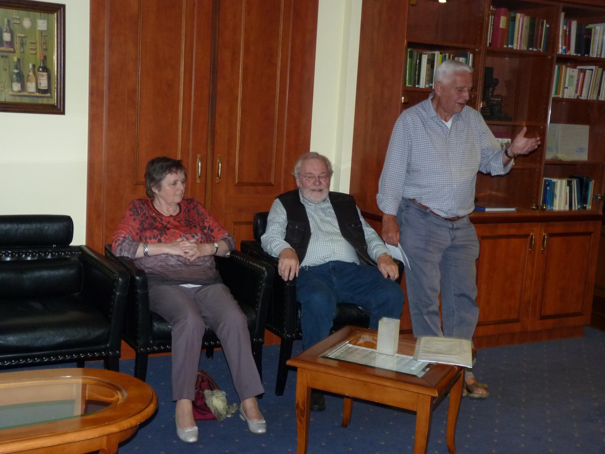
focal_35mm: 45
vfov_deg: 32.2
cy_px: 227
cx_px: 302
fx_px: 786
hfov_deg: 42.1
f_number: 3.2
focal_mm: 8
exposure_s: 1/8
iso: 250
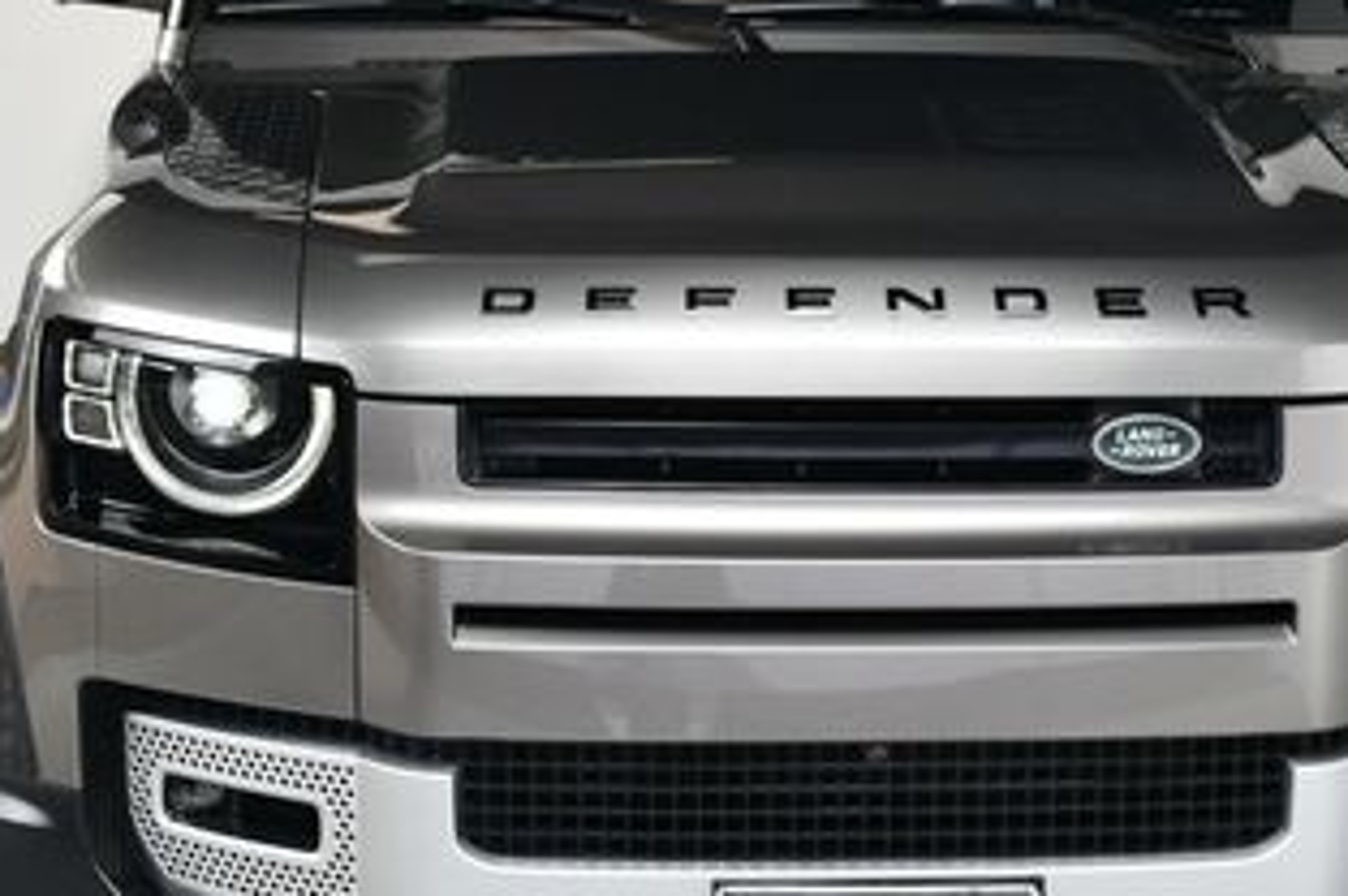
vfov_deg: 14.8
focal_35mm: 92
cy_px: 366
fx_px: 3441
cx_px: 784
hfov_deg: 22.1
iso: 100
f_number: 9
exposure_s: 1/160
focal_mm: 30
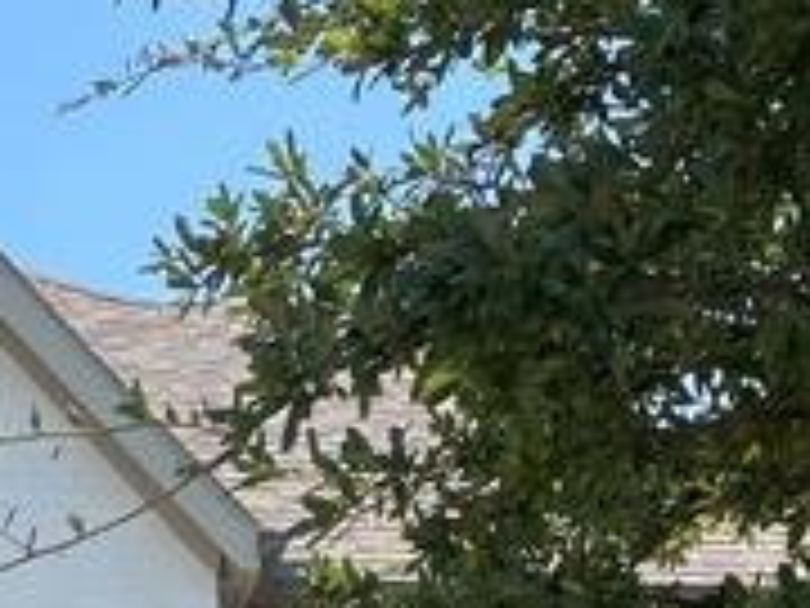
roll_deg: +0.1
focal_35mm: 148
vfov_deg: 9.7
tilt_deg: +16.1
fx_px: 3463
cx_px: -180
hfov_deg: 13.0
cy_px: 928
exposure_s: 1/2105
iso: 32
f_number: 1.8
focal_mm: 4.25
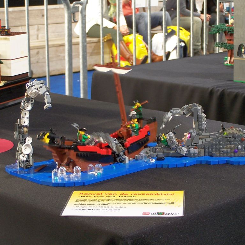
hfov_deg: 17.9
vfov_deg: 17.9
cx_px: 148
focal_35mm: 97
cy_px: 122
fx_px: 777
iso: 80
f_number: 3.2
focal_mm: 13.7
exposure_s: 1/2
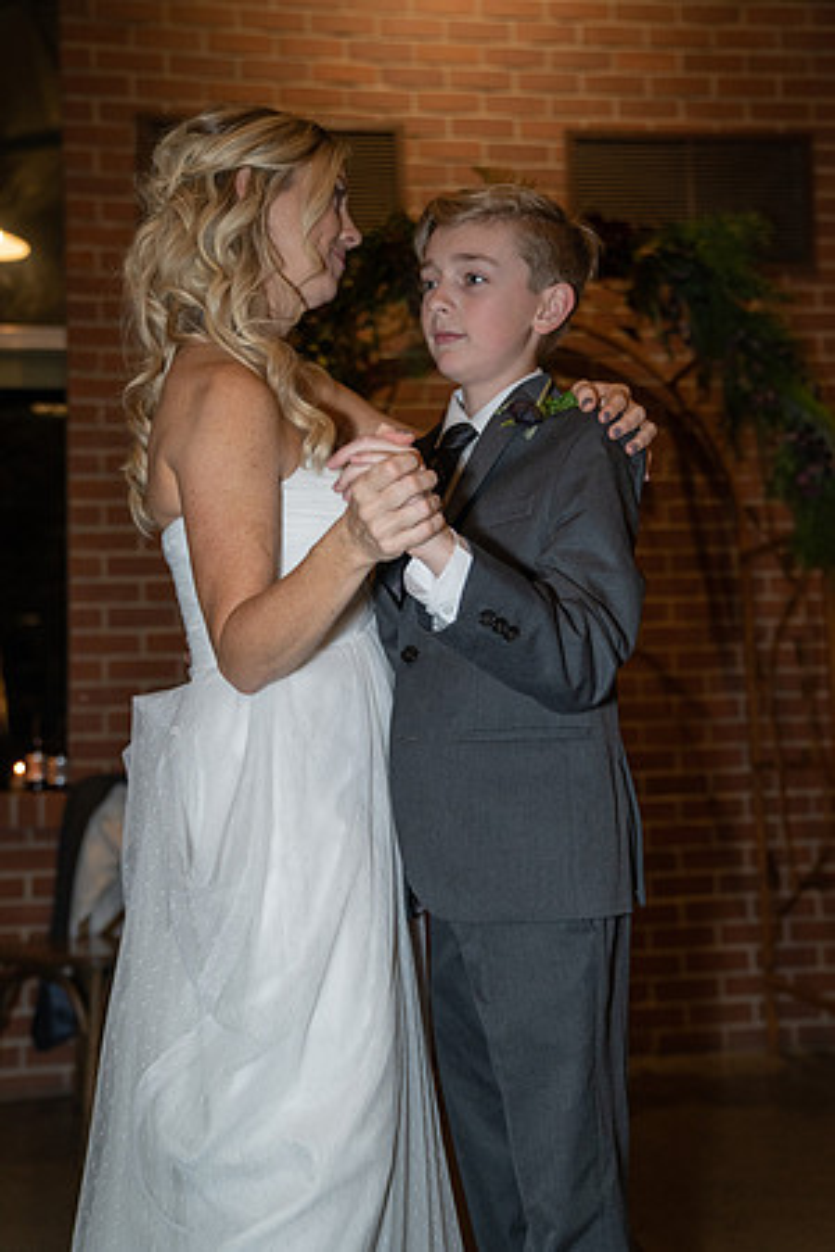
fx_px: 1357
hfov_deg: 34.2
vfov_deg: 49.6
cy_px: 626
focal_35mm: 39
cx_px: 418
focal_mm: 39
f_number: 2.8
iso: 2000
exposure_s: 1/125
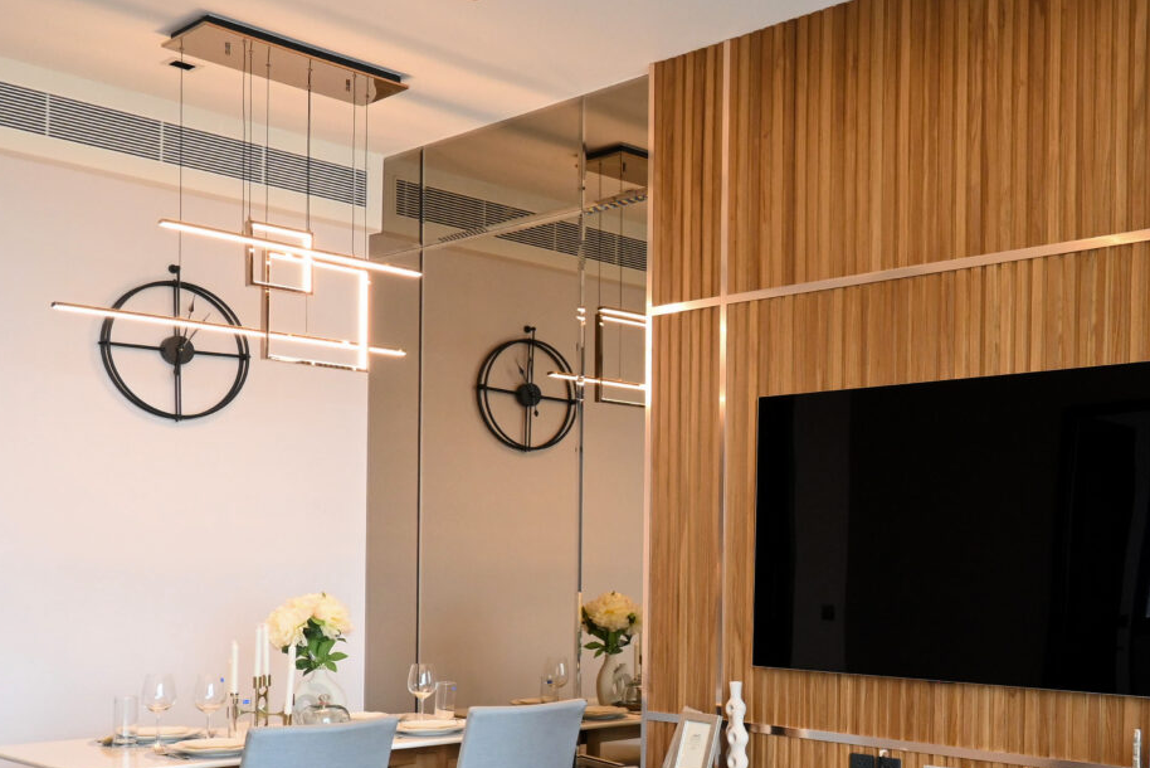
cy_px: 590
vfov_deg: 31.3
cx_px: 940
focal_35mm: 42
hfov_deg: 43.9
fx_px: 1342
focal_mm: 16
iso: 1600
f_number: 8
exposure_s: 1/50
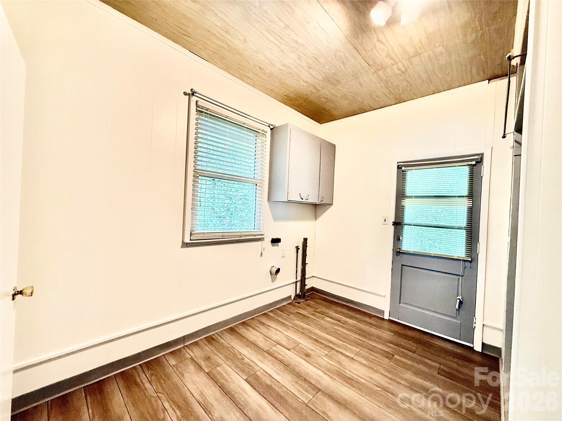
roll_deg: -2.6
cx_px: 281
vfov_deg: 85.7
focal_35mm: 14
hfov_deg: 102.1
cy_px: 210
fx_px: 227
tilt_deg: +0.9
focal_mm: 2.22
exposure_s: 1/60
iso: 250
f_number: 2.2
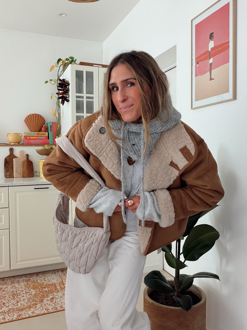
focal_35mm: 30
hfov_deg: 46.8
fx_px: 285
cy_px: 165
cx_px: 124
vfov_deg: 60.0
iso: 80
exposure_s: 1/75
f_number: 1.9
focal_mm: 2.71
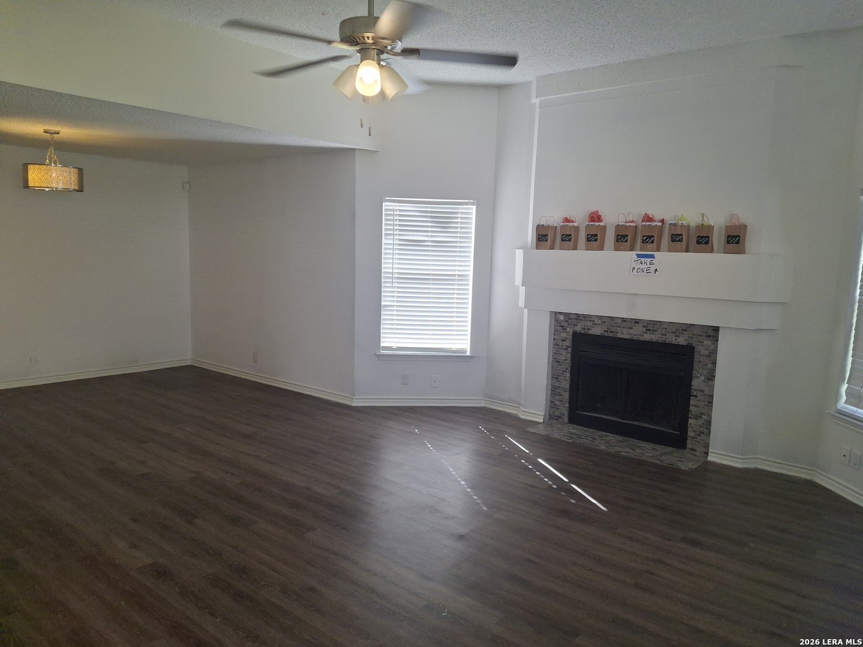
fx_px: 623
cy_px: 324
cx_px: 432
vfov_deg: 54.9
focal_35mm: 25
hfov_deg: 69.4
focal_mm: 4.69
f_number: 1.8
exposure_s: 1/400
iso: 64
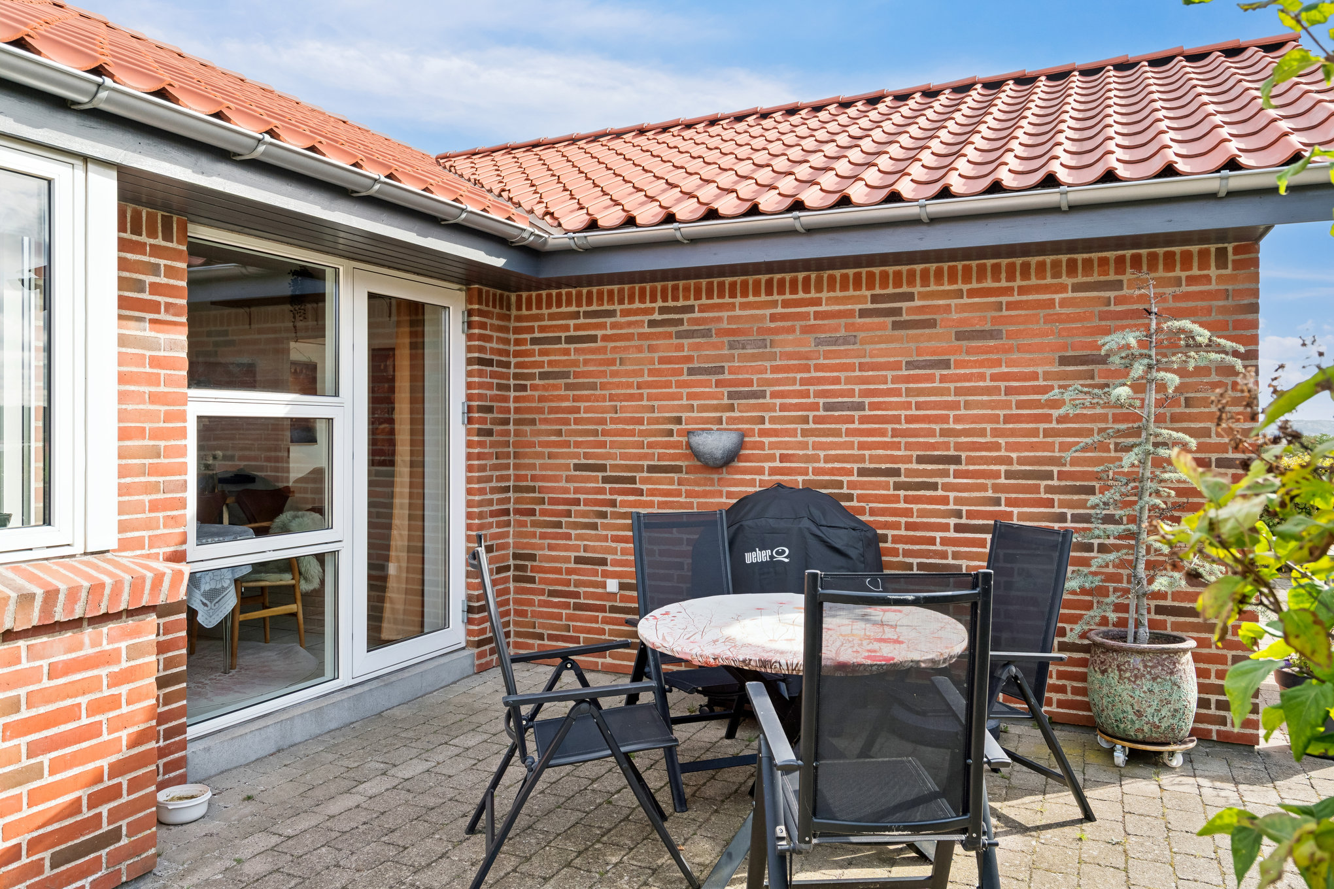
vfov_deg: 49.6
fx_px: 963
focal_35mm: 26
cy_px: 444
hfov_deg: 69.4
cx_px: 667
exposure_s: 1/320
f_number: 7.1
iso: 500
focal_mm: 26
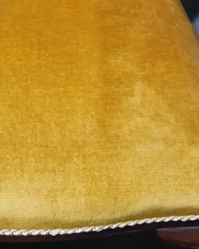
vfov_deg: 20.3
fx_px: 655
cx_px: 21
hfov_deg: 17.0
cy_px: -43
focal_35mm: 89
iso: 800
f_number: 3.5
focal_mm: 14
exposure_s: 1/60
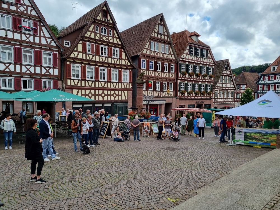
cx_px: 140
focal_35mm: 26
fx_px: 210
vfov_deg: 53.1
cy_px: 105
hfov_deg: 67.3
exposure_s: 1/1912
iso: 50
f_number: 1.8
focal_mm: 5.4
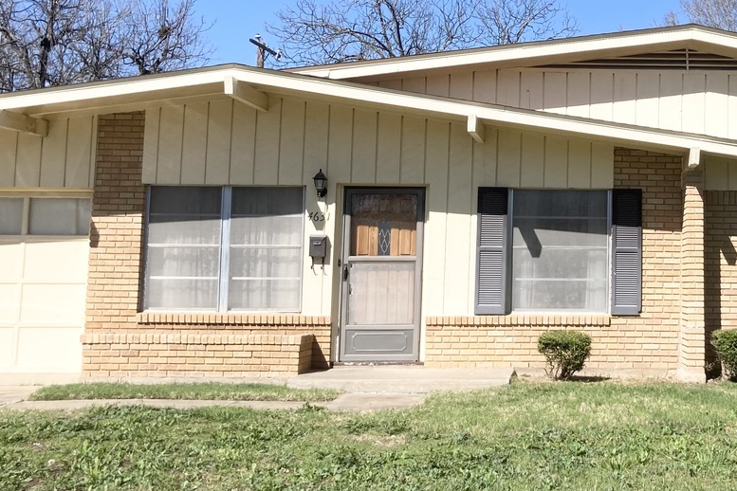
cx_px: 626
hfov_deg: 35.3
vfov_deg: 25.0
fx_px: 1105
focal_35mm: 54
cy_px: 183
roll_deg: -0.8
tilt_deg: +6.1
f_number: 1.8
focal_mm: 3.99
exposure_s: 1/2525
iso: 20
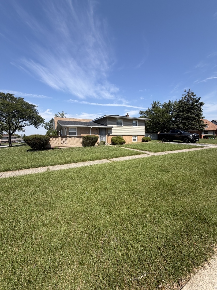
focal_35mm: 14
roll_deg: +0.0
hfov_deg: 85.7
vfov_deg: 102.1
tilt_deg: -3.0
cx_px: 108
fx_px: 117
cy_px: 145
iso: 20
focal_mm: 2.22
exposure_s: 1/789
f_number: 2.2
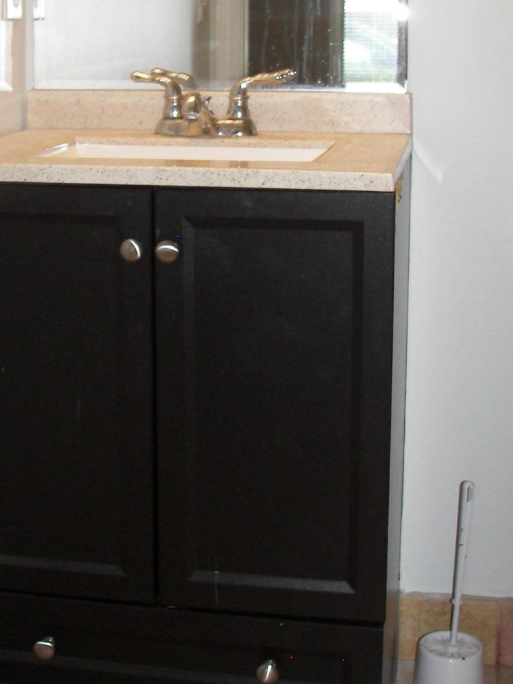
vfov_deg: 29.5
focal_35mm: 65
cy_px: 198
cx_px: 188
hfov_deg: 22.5
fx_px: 1284
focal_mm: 6
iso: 100
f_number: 2.8
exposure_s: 1/30
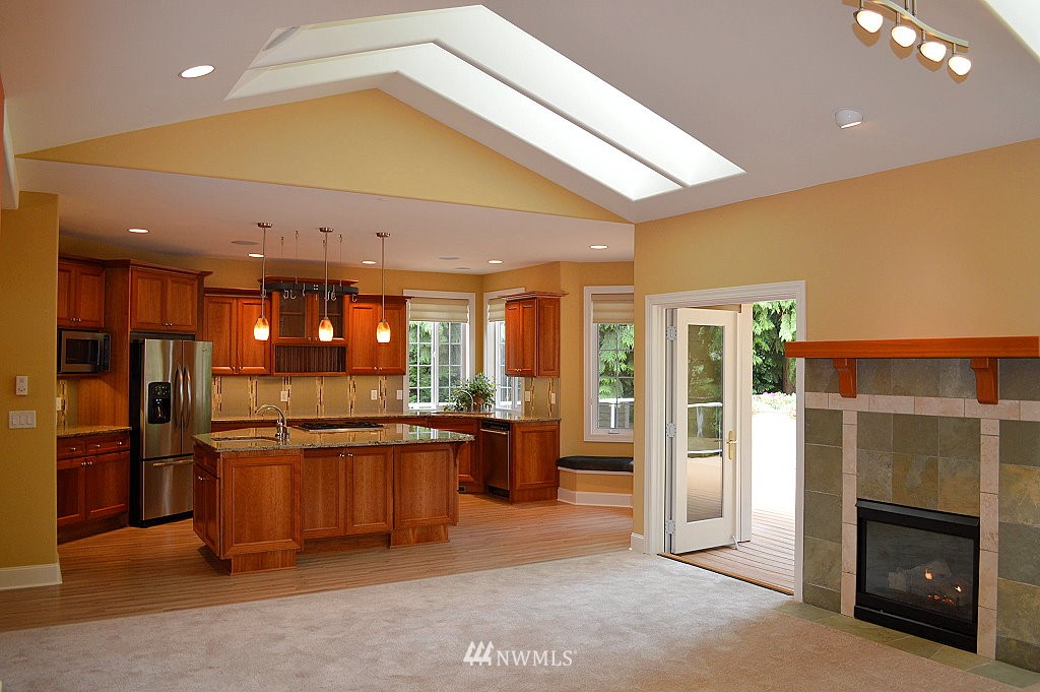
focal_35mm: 27
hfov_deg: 67.4
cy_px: 346
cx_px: 520
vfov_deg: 47.9
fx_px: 779
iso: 400
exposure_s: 1/80
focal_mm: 18
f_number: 4.5
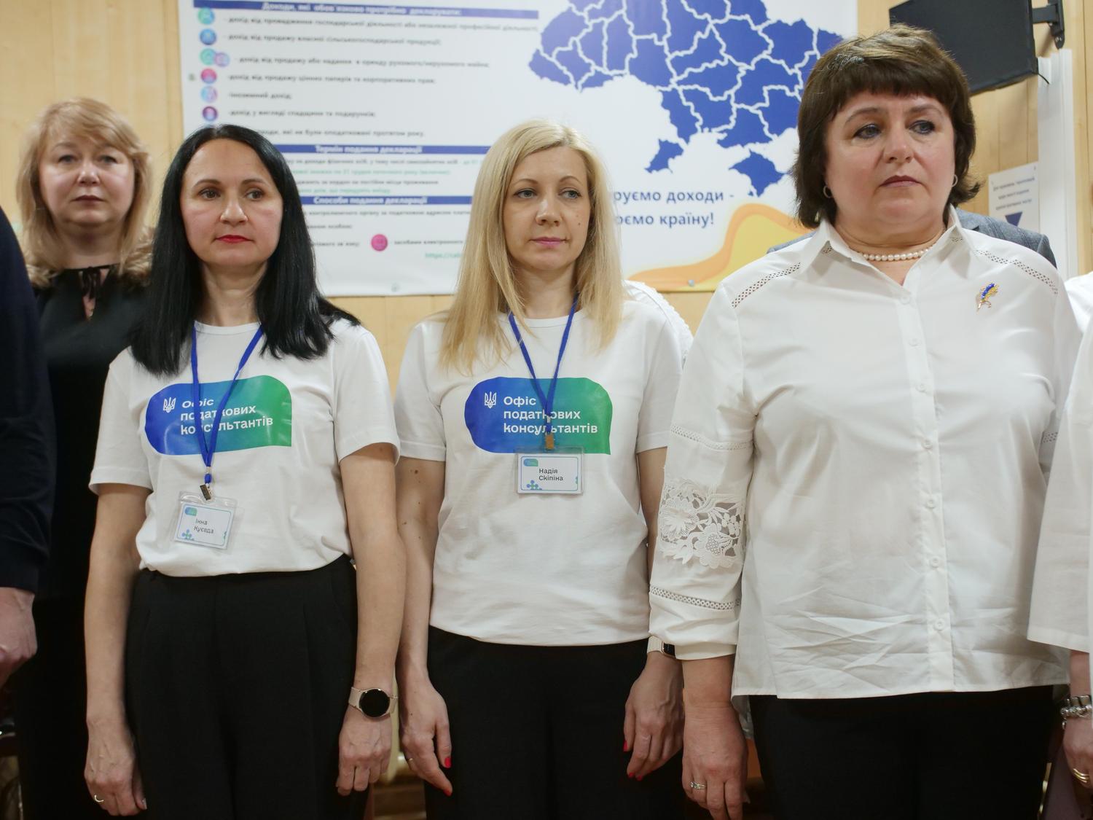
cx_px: 546
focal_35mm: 50
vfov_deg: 29.1
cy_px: 410
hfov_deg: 38.2
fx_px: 1579
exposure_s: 1/160
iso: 2000
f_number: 3.2
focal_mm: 25
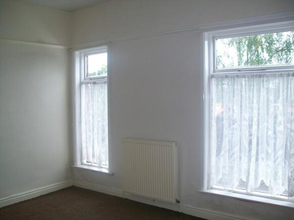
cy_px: 110
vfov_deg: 39.6
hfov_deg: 51.4
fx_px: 306
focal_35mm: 36
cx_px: 147
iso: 64
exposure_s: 1/125
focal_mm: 6
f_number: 2.7
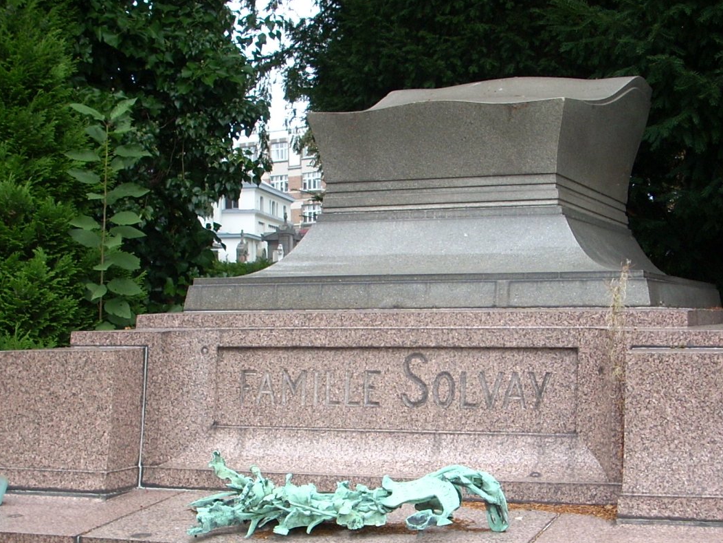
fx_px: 1316
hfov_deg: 30.7
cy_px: 362
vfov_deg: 23.2
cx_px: 414
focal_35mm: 63
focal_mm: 6.2
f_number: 2.8
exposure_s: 1/65.4
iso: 64
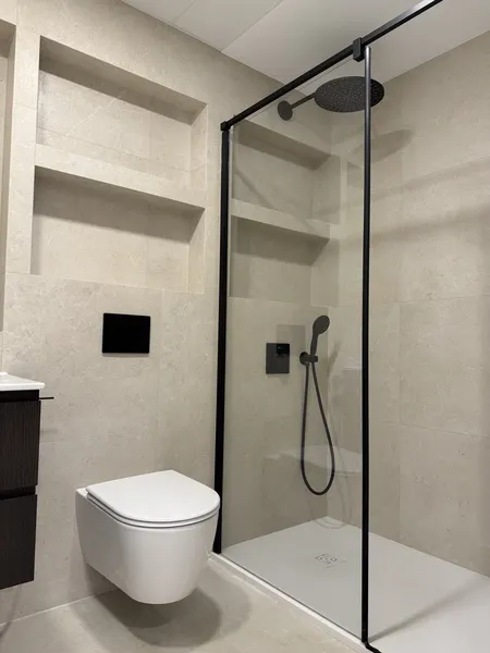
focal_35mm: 24
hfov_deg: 56.8
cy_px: 326
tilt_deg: +2.9
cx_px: 245
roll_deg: -1.3
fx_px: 453
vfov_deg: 71.6
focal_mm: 6.76
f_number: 1.78
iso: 200
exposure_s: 1/100
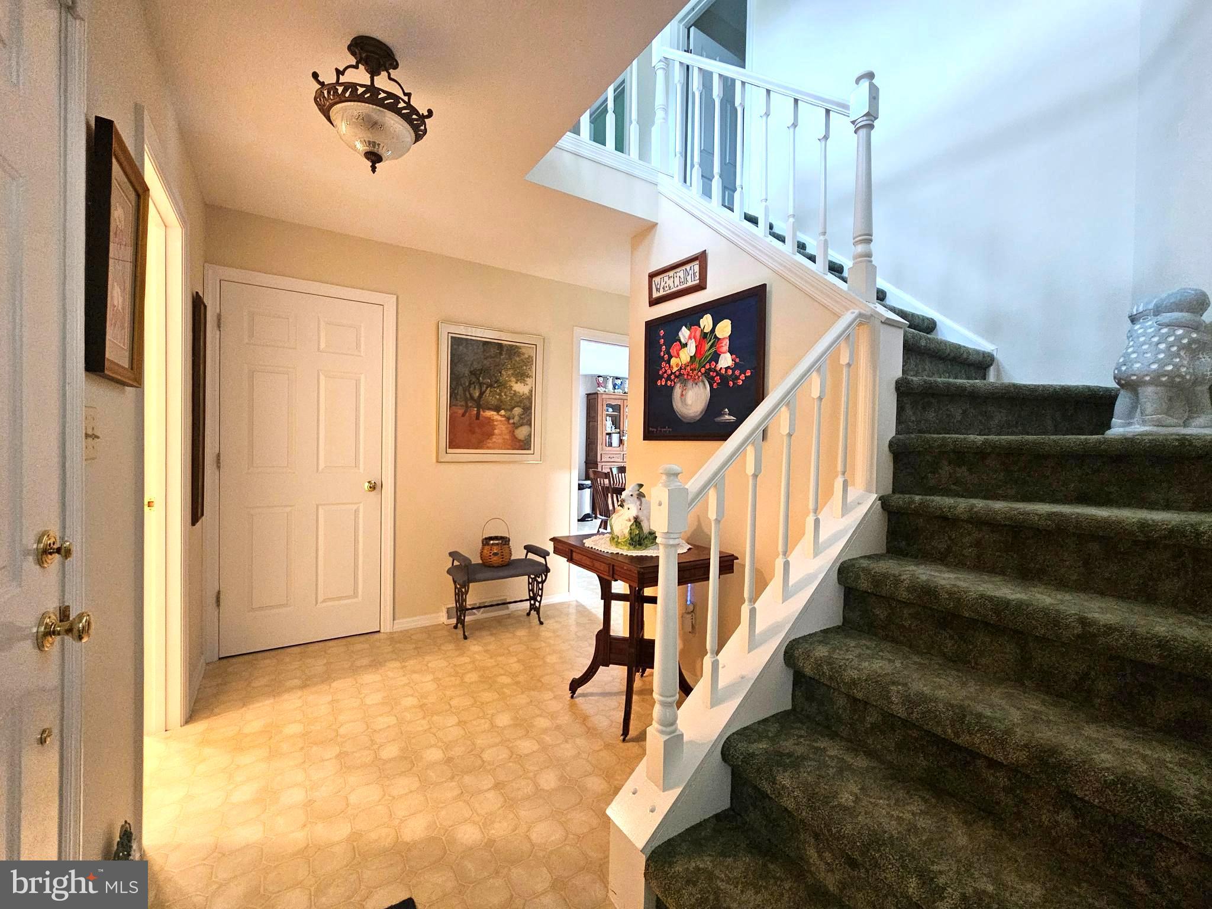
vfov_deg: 89.9
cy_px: 454
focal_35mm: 13
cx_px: 606
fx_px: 455
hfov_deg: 106.2
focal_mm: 2.2
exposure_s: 1/30
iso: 640
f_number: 2.2
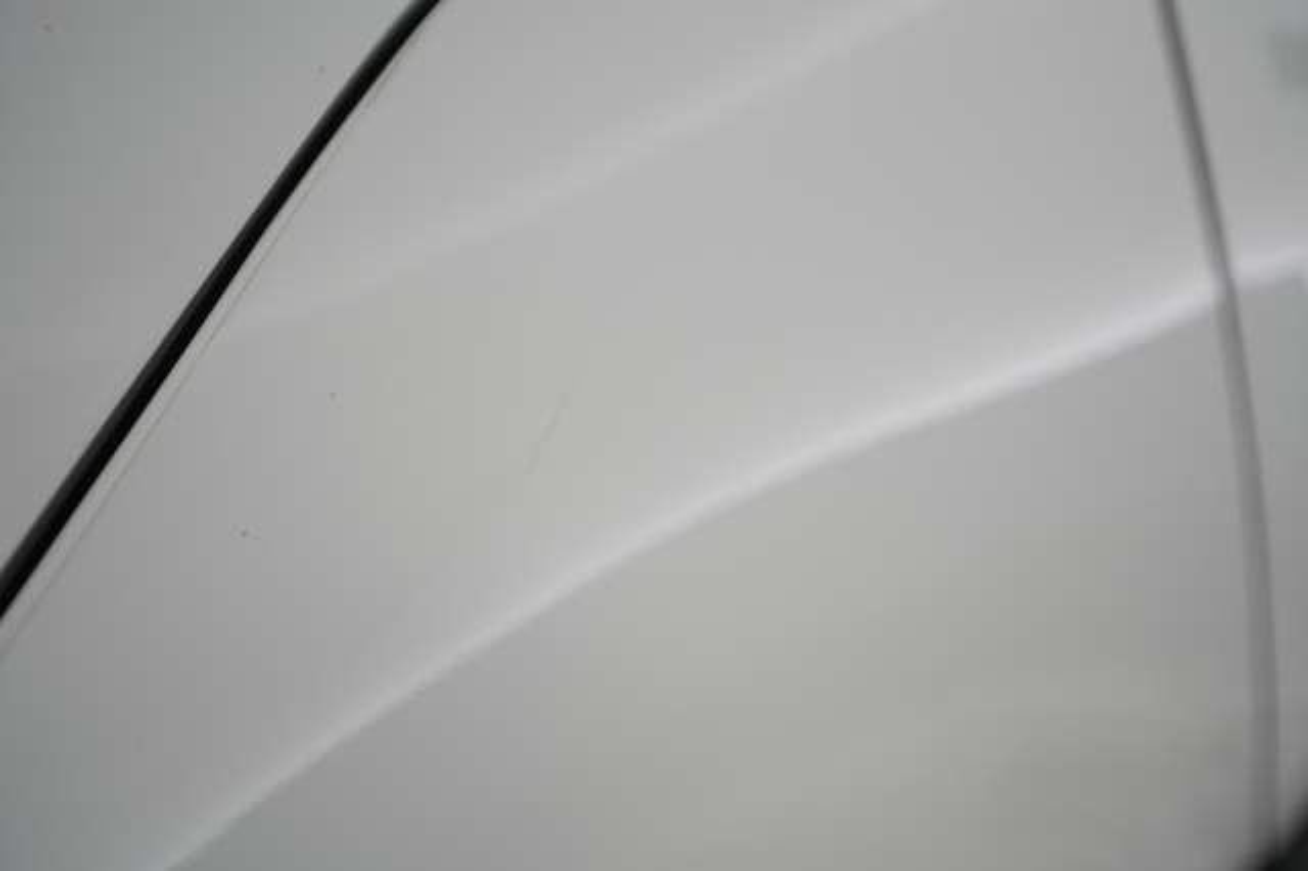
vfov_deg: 46.4
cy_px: 436
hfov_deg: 65.5
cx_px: 654
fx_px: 1017
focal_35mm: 28
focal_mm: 28
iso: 1000
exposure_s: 1/100
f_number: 4.5
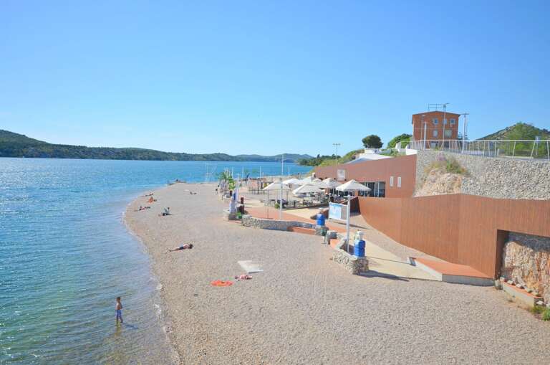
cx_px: 275
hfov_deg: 62.0
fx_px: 457
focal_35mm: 30
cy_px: 182
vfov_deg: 43.4
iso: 100
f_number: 7.1
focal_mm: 20
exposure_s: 1/500
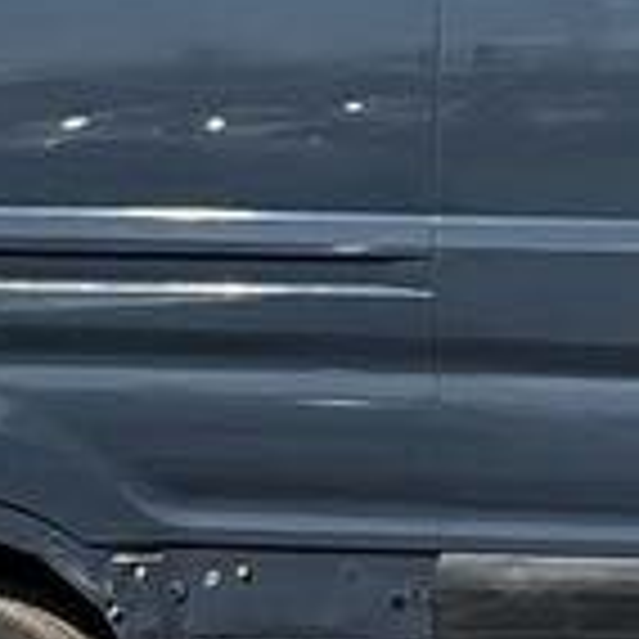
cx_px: 837
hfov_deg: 20.3
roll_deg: +2.3
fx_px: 1629
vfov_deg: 21.5
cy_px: 14
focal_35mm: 78
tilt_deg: +2.2
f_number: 2.2
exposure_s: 1/1299
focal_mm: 2.22
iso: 50
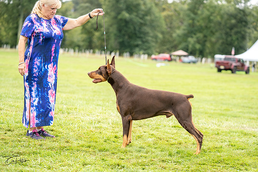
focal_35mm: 96
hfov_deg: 21.2
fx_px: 688
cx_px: 129
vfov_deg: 14.3
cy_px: 86
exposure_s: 1/800
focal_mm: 90
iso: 200
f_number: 2.8
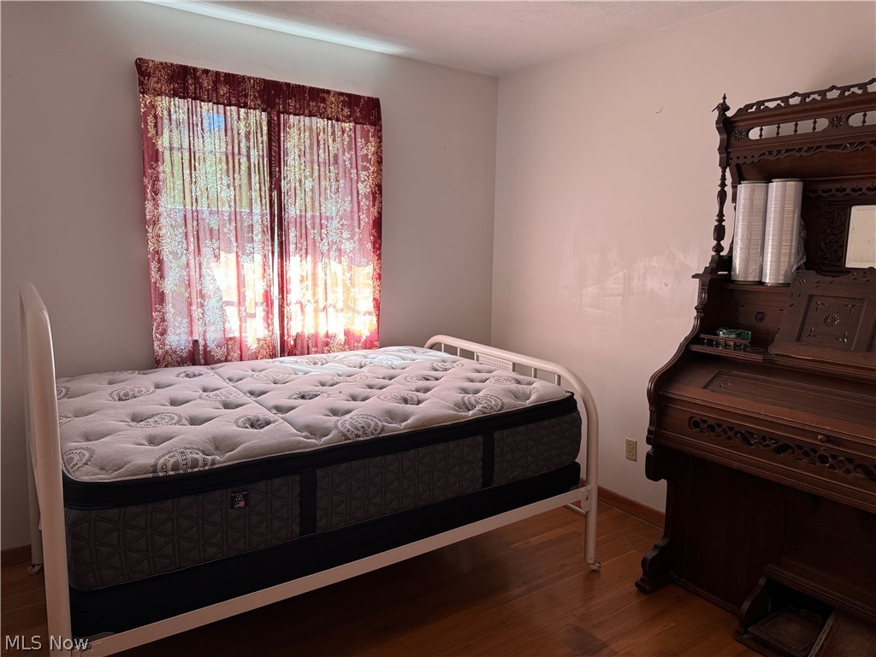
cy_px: 328
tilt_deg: -8.0
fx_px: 607
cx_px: 438
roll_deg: -1.1
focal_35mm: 24
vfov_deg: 56.8
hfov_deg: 71.6
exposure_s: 1/121
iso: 125
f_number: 1.78
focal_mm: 6.76
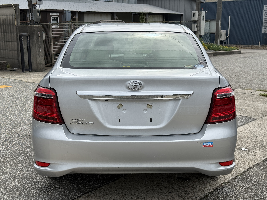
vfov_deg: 30.3
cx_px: 134
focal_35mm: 48
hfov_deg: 39.7
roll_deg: +0.4
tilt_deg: -10.9
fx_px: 370
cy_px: 100
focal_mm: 6.76
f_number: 1.78
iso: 100
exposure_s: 1/3891
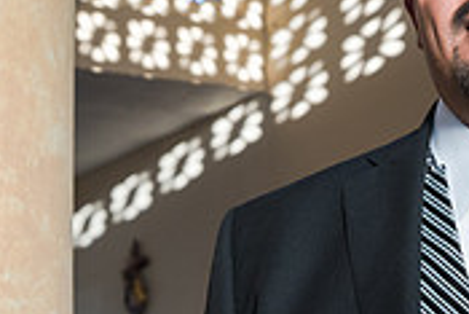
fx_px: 1512
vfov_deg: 11.8
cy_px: 149
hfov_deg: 17.6
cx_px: 295
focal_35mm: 116
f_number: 3.5
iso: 1000
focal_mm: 35
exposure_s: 1/320
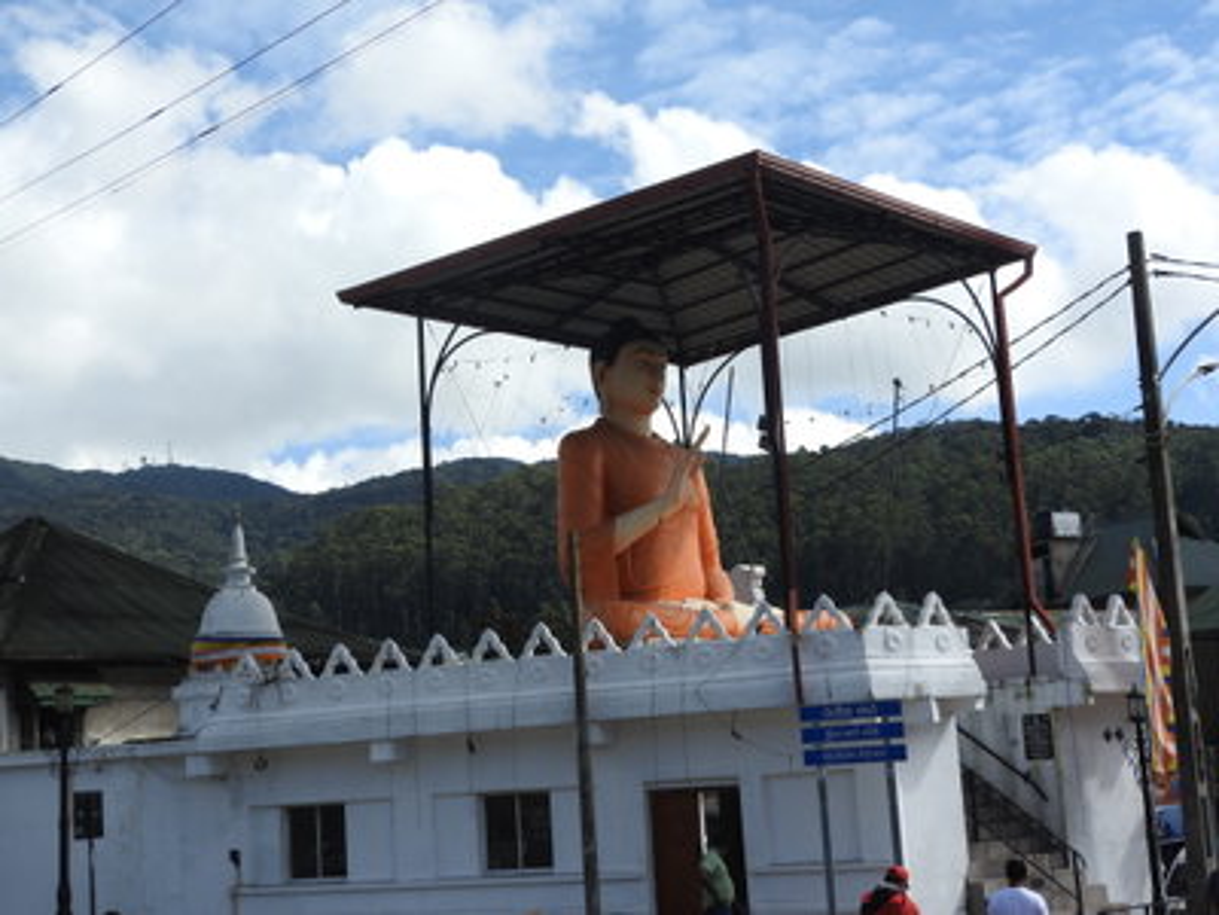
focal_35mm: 50
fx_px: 1761
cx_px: 610
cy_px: 458
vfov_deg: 29.1
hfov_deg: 38.2
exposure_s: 1/800
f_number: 4
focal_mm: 9
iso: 100
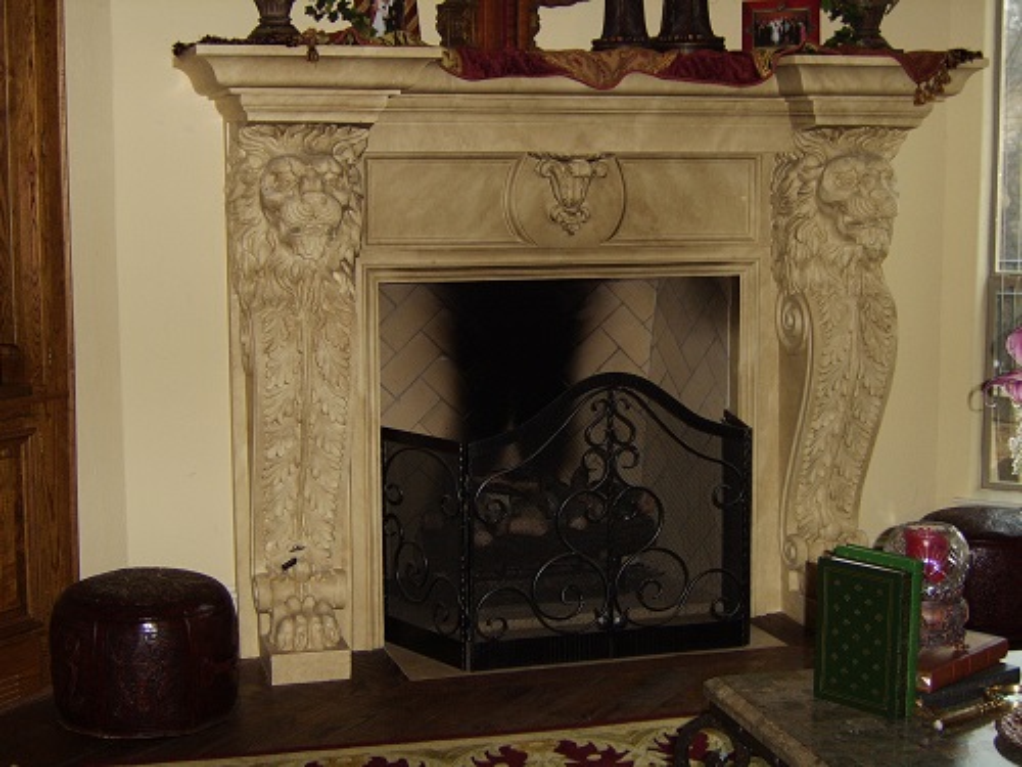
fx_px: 1358
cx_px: 511
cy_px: 384
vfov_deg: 31.5
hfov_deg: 41.2
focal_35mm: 46
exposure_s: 1/60
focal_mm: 11.93
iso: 200
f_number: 3.5
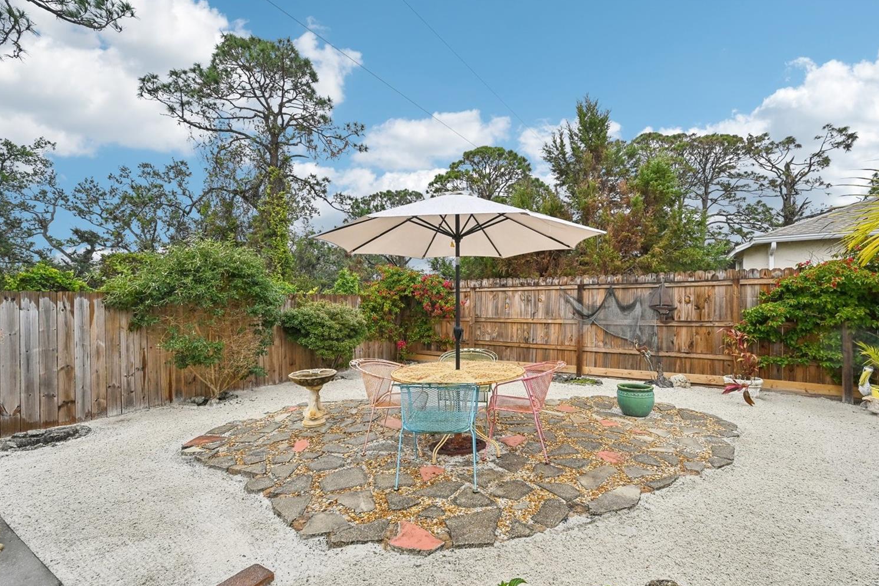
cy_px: 309
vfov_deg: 77.3
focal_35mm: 15
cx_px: 457
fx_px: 366
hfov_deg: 100.3
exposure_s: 1/500
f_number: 8
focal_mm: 14
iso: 400
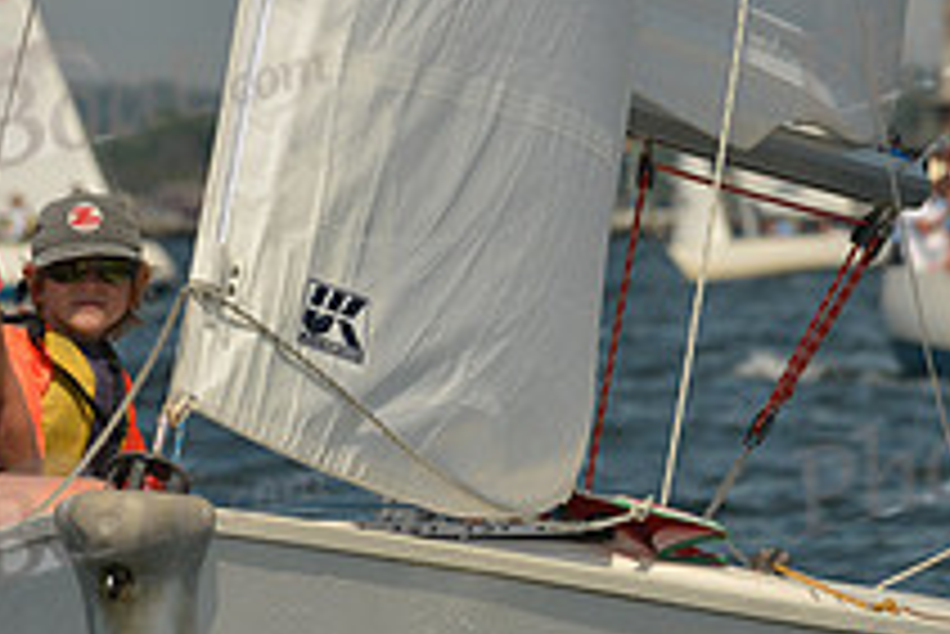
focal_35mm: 550
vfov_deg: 2.5
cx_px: 563
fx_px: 14523
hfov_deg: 3.7
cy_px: 717
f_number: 8
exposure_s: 1/1250
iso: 320
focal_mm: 200
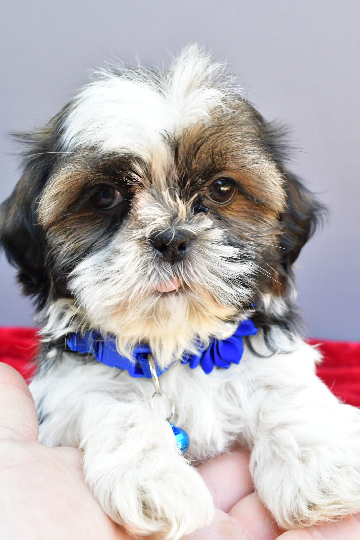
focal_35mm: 42
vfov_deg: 46.4
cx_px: 180
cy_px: 270
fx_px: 630
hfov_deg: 31.9
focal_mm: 28
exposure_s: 1/200
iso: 3200
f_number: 10
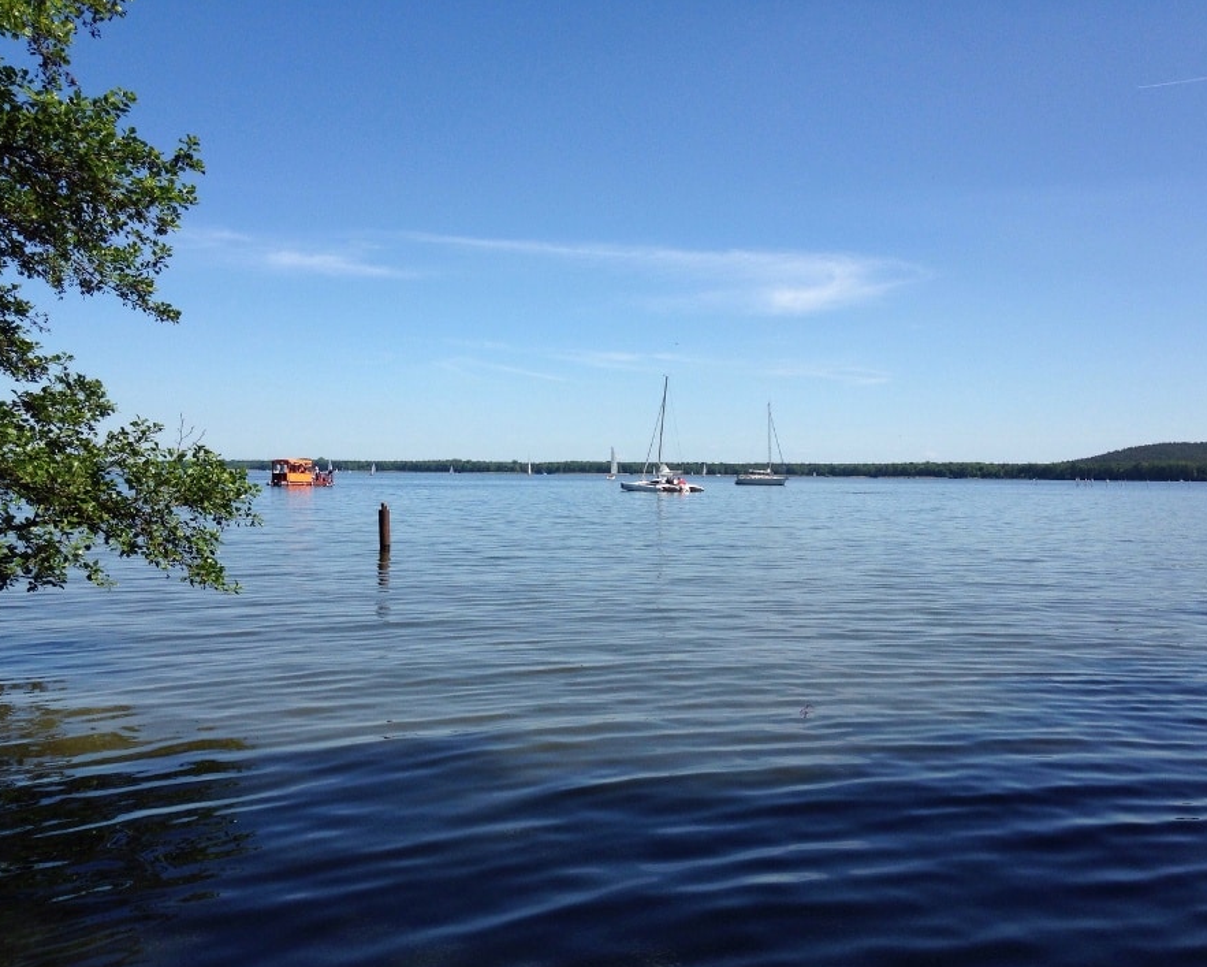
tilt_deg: -2.0
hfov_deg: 51.5
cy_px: 490
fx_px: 1251
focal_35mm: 35
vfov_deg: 42.2
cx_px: 647
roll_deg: -2.0
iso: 50
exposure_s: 1/1869
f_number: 2.4
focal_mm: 4.1
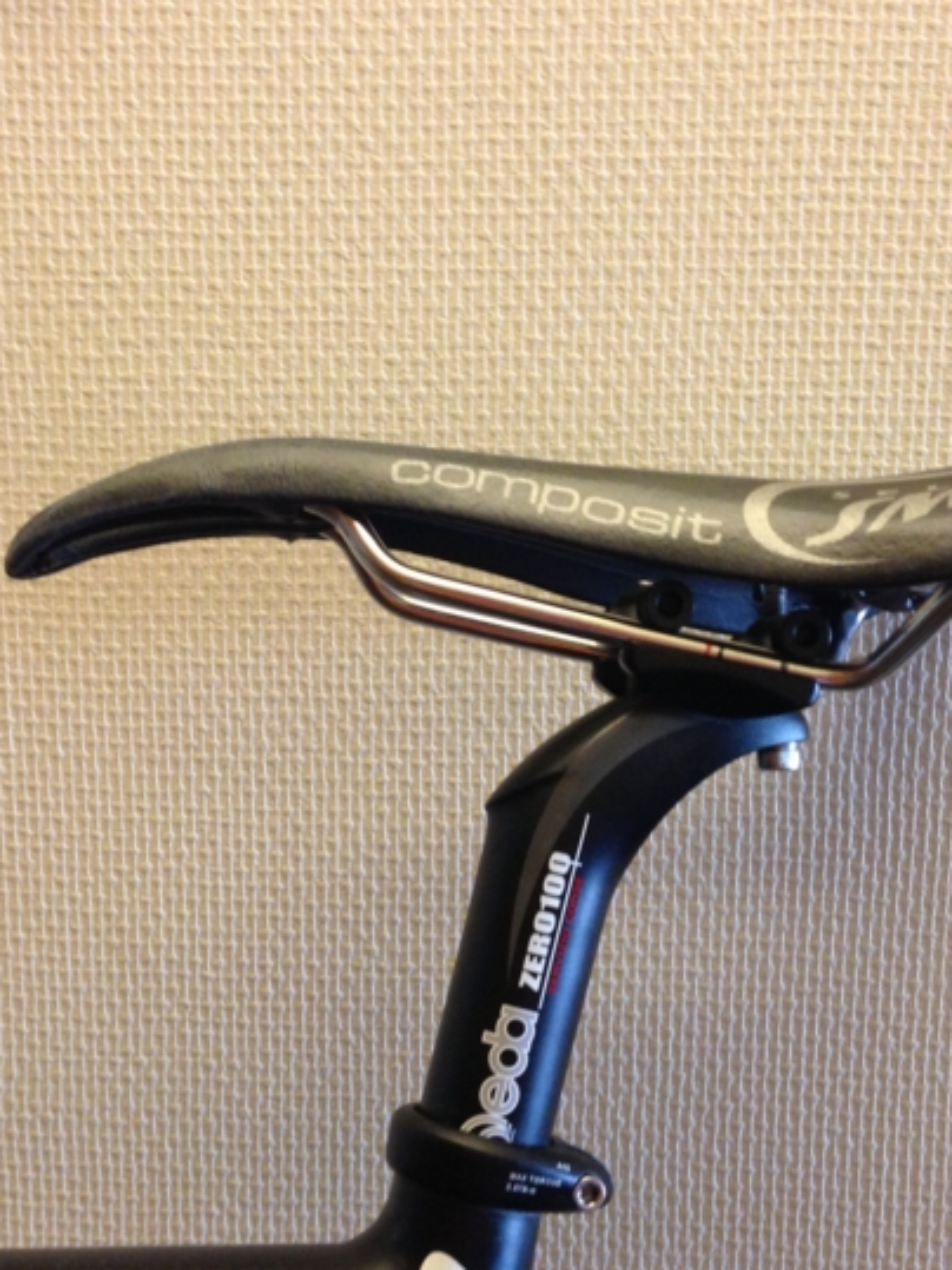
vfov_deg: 38.9
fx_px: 1797
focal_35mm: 49
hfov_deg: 29.7
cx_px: 495
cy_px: 695
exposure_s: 1/20
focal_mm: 4.13
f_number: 2.4
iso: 200
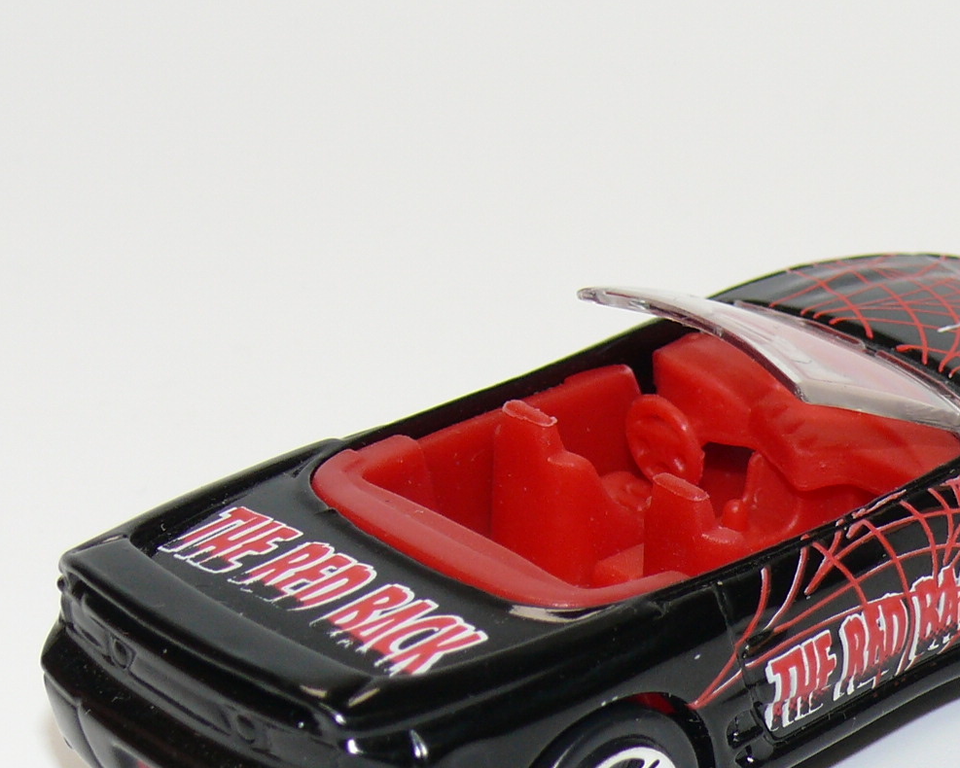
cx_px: 681
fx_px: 4945
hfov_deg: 11.1
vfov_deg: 8.9
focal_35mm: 174
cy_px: 519
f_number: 4
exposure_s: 1/30
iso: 100
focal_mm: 14
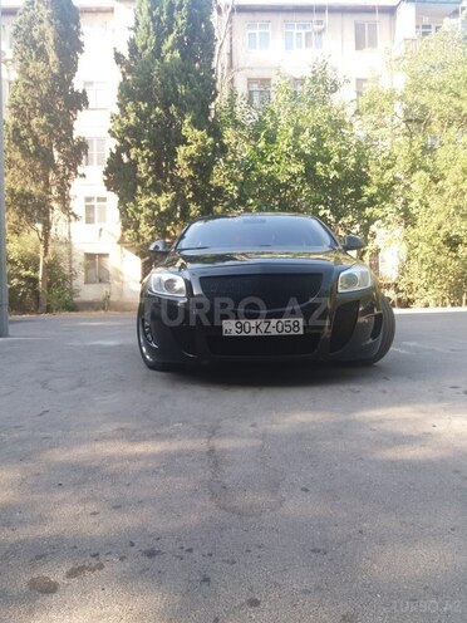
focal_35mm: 28
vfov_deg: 63.4
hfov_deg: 49.7
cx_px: 234
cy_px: 312
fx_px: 504
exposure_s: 1/163
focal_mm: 3.7
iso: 64
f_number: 1.9
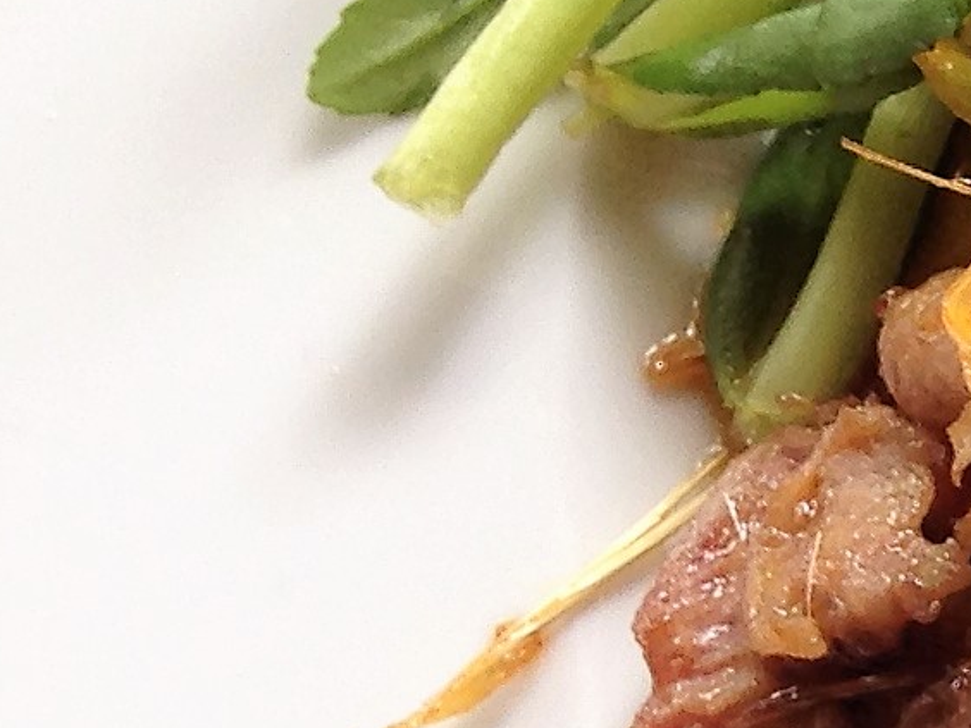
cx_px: 2495
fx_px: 5358
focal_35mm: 191
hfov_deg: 9.1
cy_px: 485
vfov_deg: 7.8
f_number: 2.4
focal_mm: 4.12
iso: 50
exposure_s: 1/40
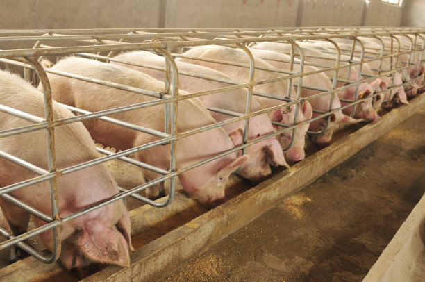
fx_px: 424
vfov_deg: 36.8
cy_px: 141
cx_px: 212
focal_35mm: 36
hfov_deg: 53.2
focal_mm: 24
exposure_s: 1/40
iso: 320
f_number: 3.5
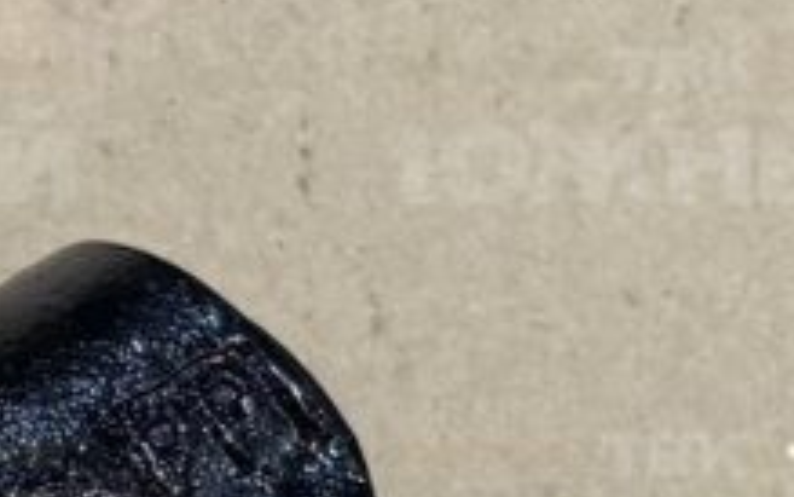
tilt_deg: -70.9
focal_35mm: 129
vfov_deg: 9.1
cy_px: 1194
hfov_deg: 14.3
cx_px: -645
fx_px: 2792
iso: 80
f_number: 1.6
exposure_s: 1/50
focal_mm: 5.96
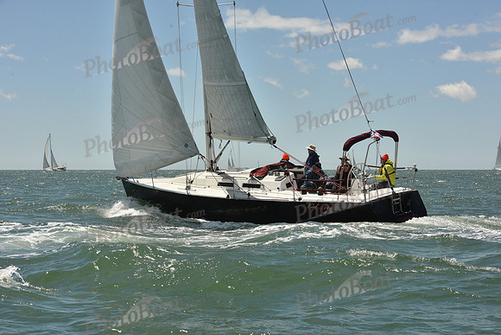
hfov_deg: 28.8
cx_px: 250
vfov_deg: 19.5
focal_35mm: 70
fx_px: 974
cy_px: 168
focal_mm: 70
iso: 320
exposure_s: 1/800
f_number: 13
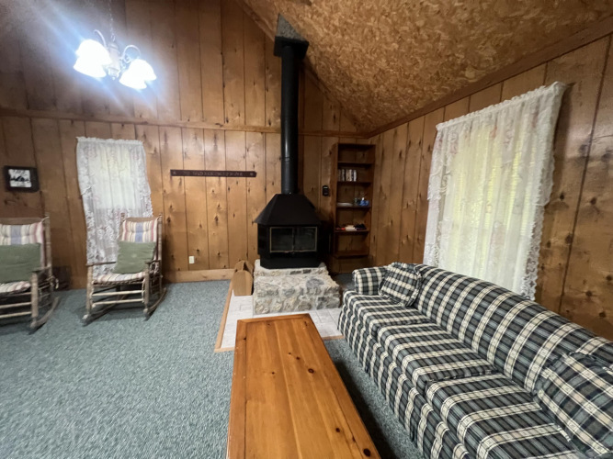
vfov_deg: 89.9
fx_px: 230
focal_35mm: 13
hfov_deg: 106.2
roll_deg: -1.3
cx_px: 306
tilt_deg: -9.8
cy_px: 230
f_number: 1.8
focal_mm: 1.57
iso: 640
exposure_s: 1/40
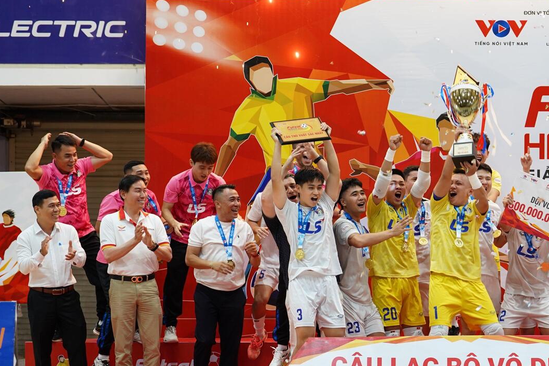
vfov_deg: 10.8
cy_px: 244
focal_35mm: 127
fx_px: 1937
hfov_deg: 16.0
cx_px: 478
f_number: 2.8
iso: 1000
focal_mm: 70
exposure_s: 1/160
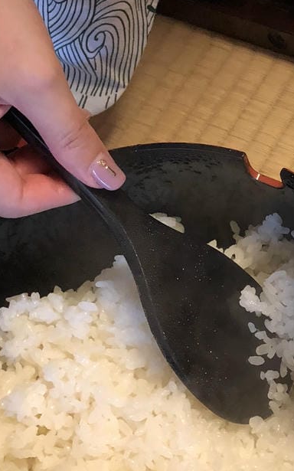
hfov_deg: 16.2
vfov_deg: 25.8
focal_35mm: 80
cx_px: 230
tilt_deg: -55.6
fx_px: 1026
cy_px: 190
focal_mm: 3.99
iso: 100
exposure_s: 1/15
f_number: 1.8
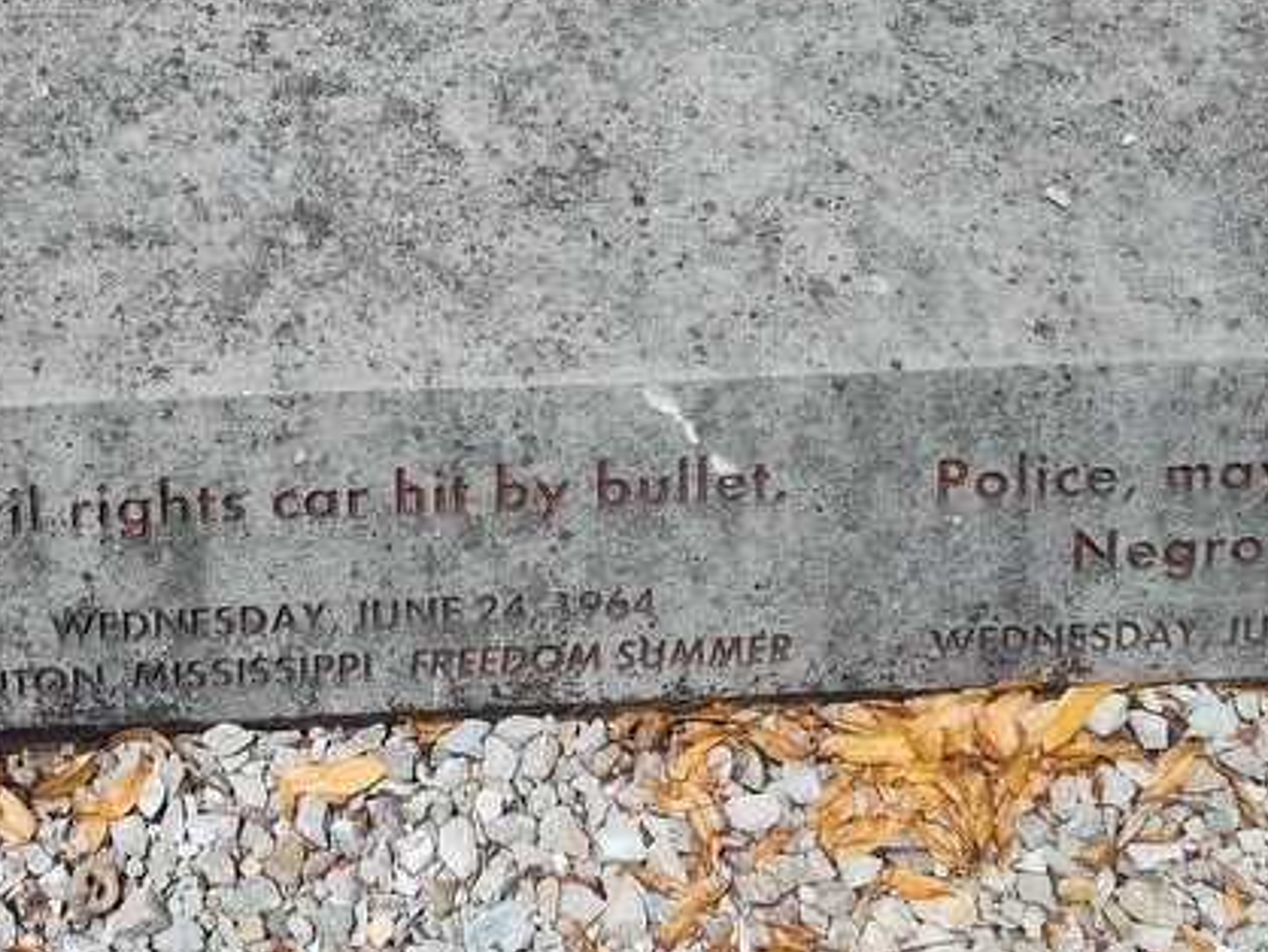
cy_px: 233
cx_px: 367
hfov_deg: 42.0
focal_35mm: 44
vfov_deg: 32.3
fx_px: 1613
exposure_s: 1/1156
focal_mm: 5.56
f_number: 1.8
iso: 100
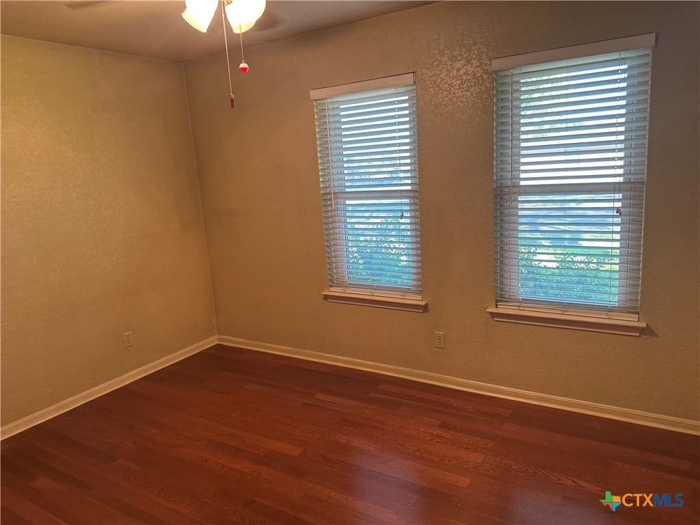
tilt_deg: -10.8
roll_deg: +3.7
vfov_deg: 56.8
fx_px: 485
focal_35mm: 24
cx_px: 350
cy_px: 262
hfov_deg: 71.6
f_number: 1.78
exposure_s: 1/60
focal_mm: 6.86
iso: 125
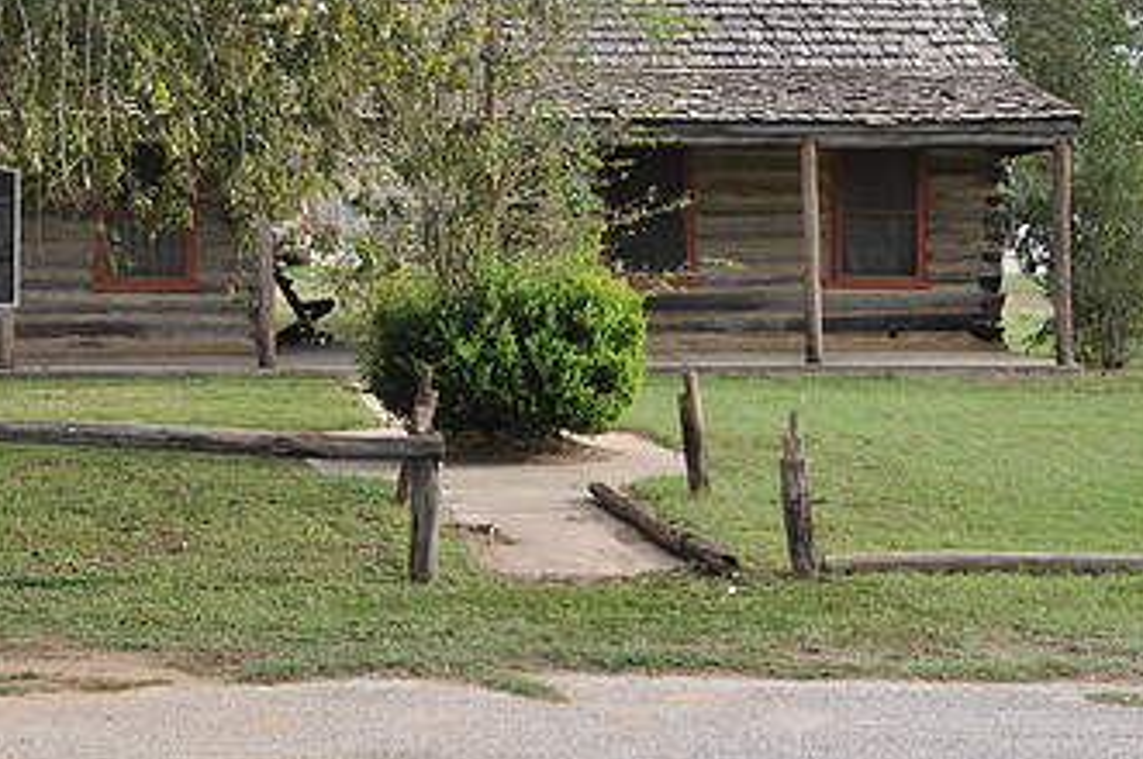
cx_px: 418
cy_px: 157
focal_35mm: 84
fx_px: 2664
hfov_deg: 24.1
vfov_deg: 16.1
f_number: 7.1
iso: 200
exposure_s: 1/200
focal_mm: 32
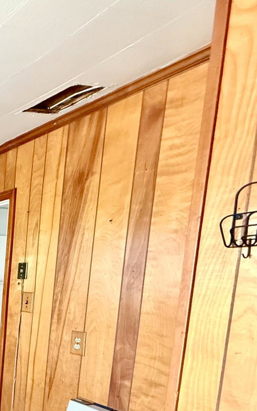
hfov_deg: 23.1
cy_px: 318
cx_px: -192
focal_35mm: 33
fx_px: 370
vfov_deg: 54.8
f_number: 2.2
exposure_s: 1/60
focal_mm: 2.22
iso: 640
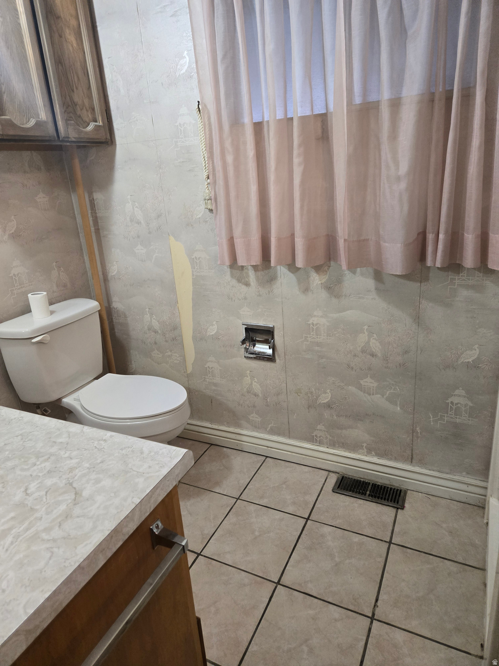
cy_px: 333
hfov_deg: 58.9
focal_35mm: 23
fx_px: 442
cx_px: 250
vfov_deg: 73.9
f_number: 1.8
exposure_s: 1/120
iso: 400
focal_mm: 5.4
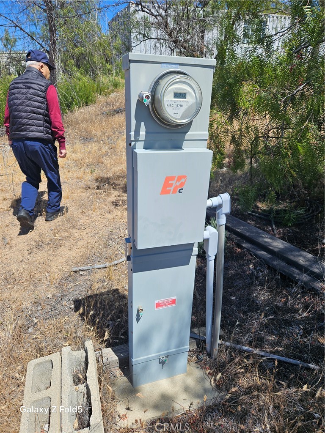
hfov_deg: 58.9
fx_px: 288
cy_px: 216
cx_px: 162
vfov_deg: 73.9
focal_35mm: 23
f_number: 1.8
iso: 25
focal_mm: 5.4
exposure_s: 1/1889
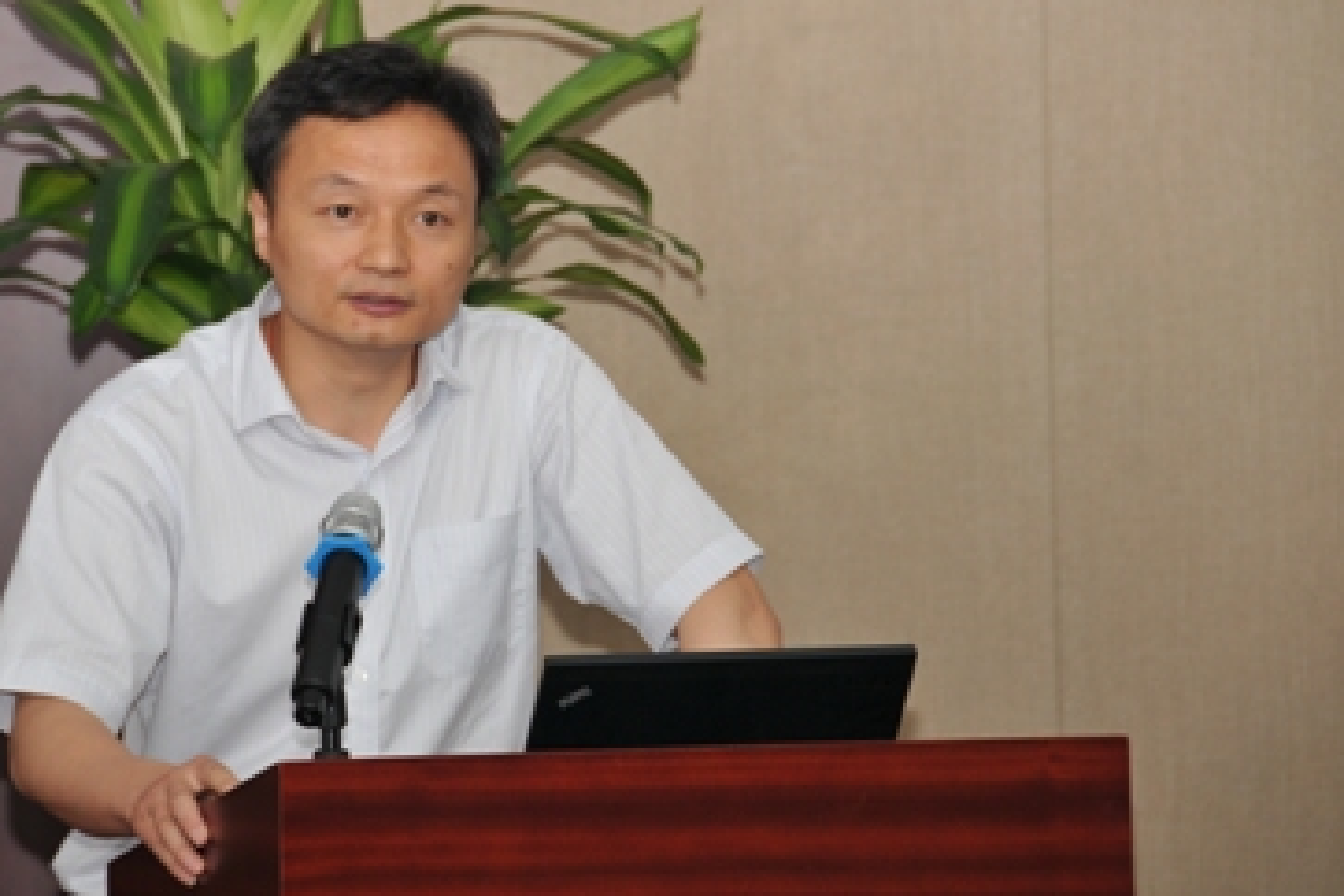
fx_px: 8287
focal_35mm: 222
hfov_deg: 9.3
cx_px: 533
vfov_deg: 6.2
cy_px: 381
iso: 250
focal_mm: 120
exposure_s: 1/60
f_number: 5.3
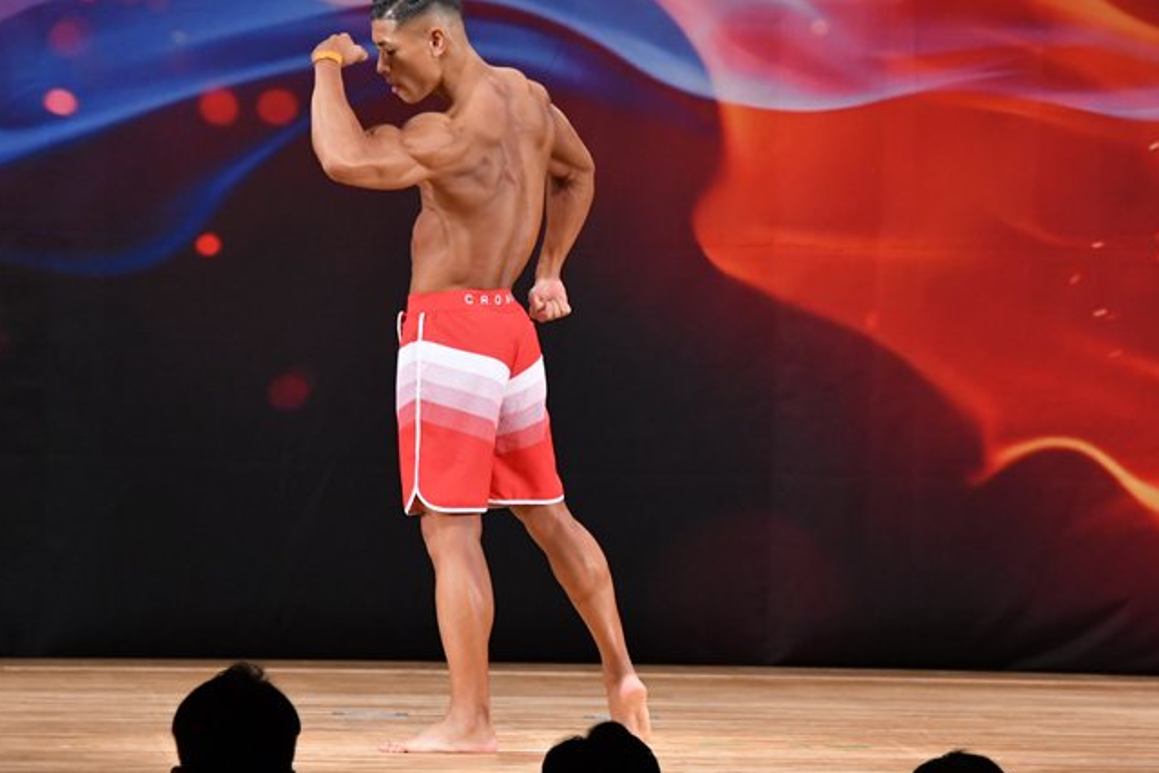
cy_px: 350
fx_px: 9368
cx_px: 618
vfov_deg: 4.7
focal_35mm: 291
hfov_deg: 7.1
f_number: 5.6
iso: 3200
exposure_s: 1/400
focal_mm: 160
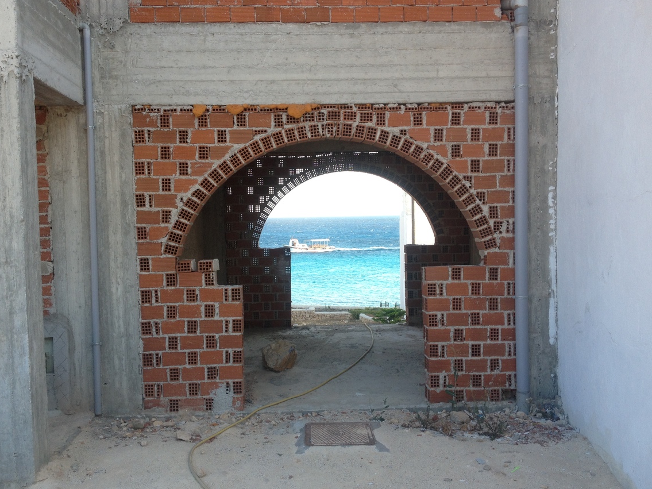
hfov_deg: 50.1
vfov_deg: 38.7
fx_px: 697
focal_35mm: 37
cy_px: 256
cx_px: 321
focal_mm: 4.28
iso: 50
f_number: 2.4
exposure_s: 1/223
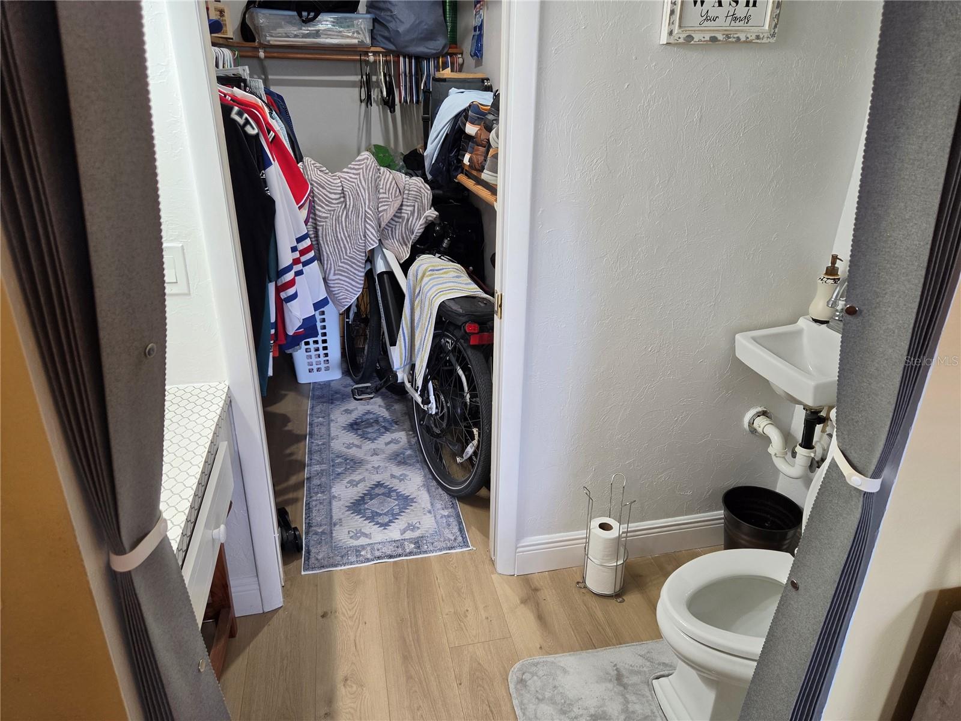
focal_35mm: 23
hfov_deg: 73.9
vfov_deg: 58.9
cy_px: 360
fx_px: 639
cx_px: 480
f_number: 1.8
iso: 160
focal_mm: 5.4
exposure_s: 1/120
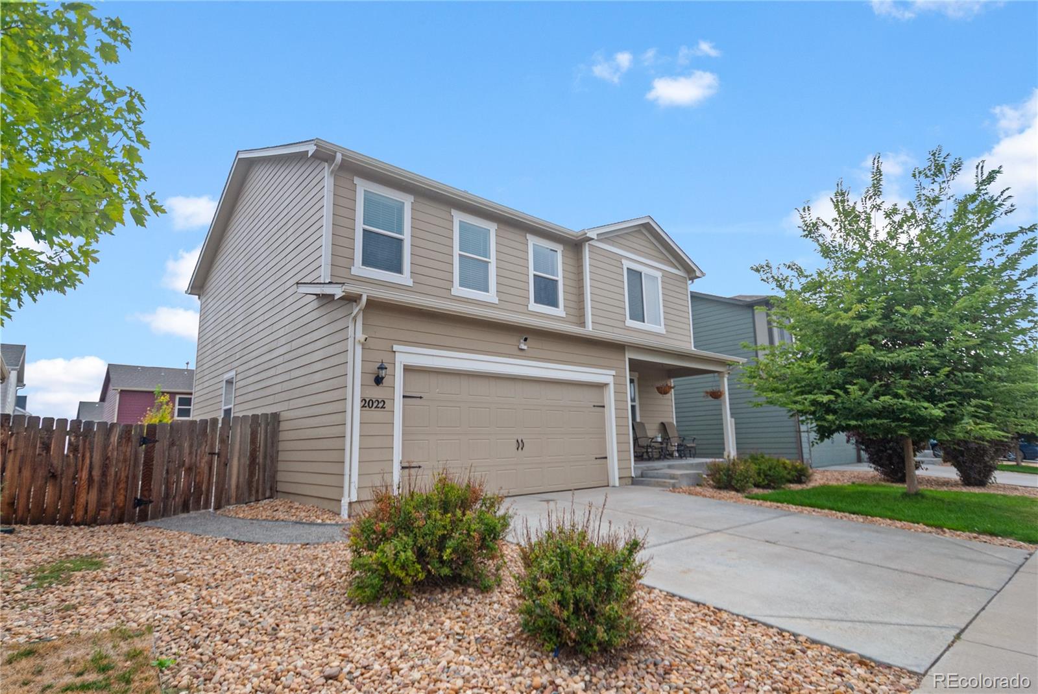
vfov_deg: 67.5
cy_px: 347
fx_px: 519
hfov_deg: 89.9
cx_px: 519
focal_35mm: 18
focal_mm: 12
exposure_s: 1/400
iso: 200
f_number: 3.8
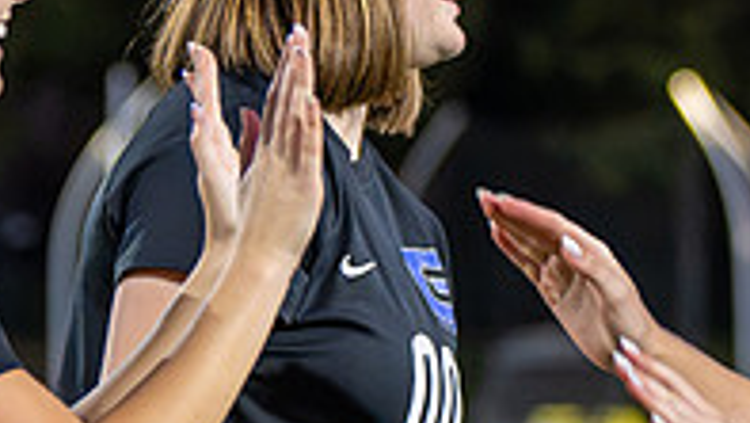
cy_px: 281
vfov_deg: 2.7
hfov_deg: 4.8
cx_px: 954
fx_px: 8873
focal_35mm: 446
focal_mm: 90
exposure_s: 1/500
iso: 5600
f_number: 2.8
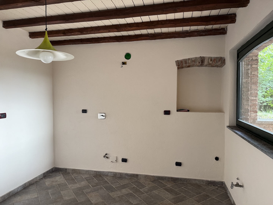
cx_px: 136
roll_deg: -0.5
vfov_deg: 56.8
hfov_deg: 71.6
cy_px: 102
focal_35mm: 24
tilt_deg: -0.9
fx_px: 189
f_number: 1.78
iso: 200
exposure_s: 1/100
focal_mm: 6.76
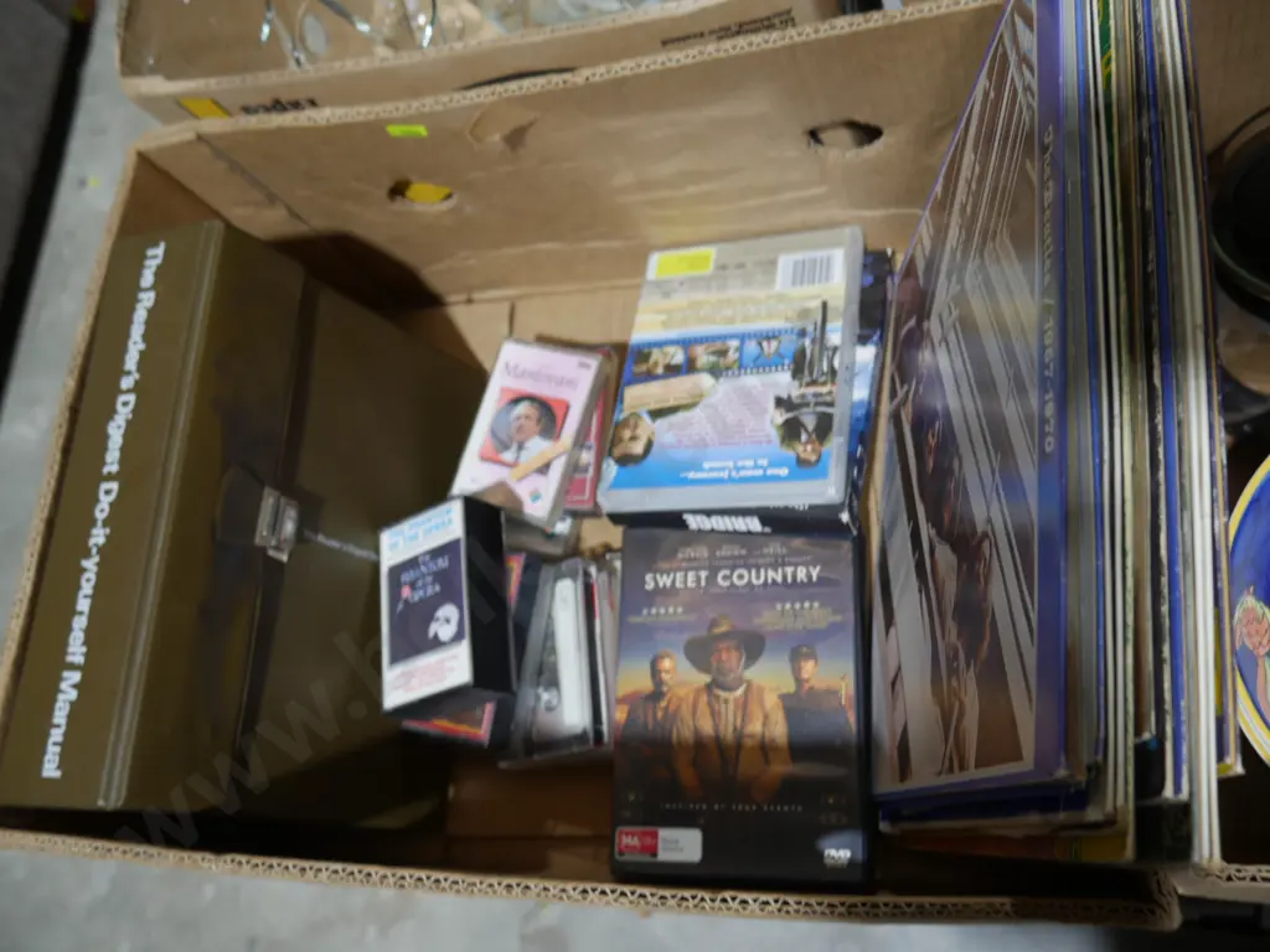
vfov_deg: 46.8
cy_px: 476
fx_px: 1101
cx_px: 635
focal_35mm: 30
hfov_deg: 60.0
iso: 200
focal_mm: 15
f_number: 3.6
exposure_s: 1/60
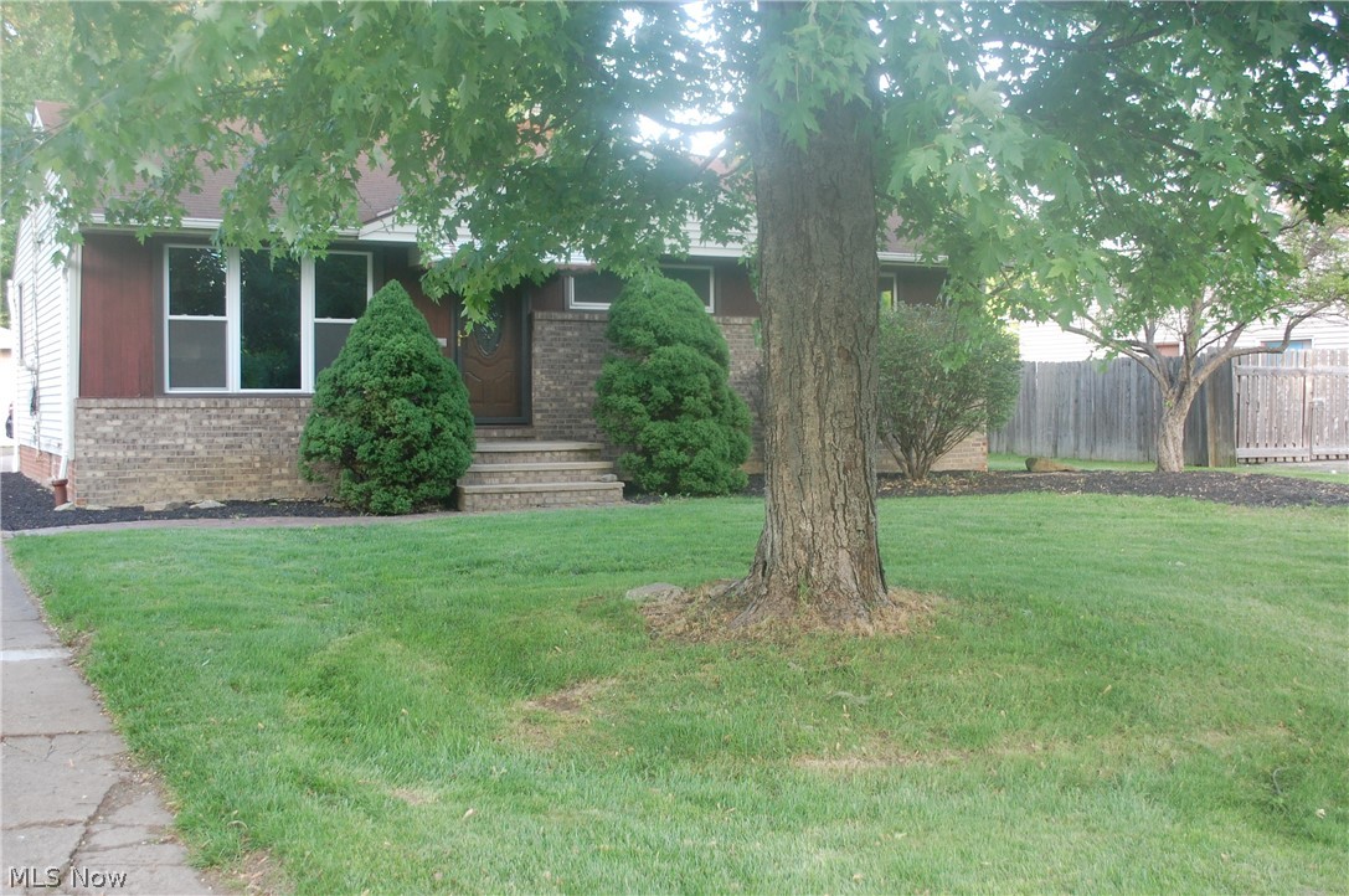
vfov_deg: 34.1
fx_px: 1460
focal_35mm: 39
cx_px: 674
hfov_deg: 49.6
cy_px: 448
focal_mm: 26
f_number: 4.5
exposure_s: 1/60
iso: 400
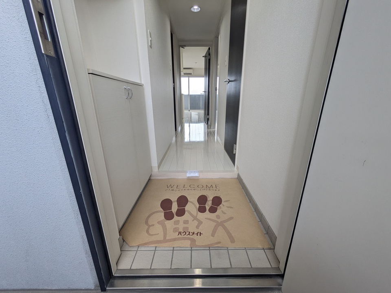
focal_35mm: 14
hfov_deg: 102.1
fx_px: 158
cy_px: 146
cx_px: 196
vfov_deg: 85.7
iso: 62
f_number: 2.2
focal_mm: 1.83
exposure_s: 1/120
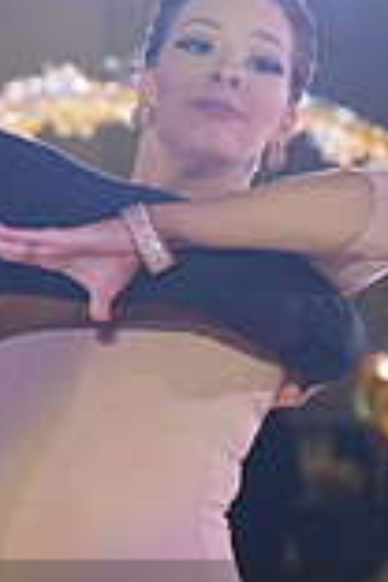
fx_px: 4995
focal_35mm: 309
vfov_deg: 6.6
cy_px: 686
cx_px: -132
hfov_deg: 4.4
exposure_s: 1/400
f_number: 4
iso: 1600
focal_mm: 83
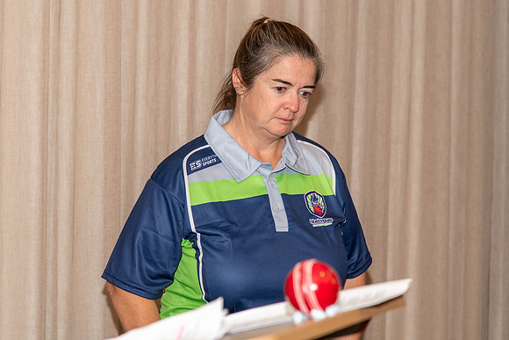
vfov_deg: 10.1
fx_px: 1924
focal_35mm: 136
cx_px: 220
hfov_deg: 15.1
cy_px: 147
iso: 800
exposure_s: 1/60
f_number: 5.6
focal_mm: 120
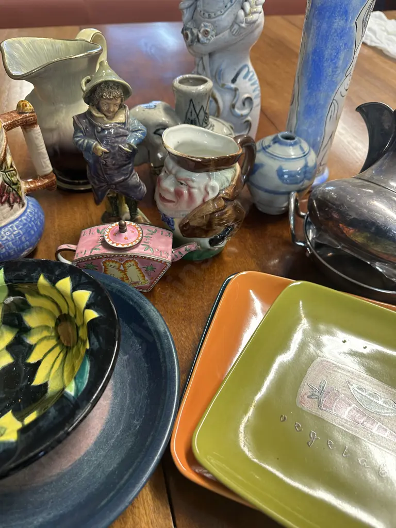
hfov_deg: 56.8
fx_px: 366
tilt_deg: -47.0
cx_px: 198
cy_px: 264
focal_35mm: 24
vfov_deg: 71.6
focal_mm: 6.86
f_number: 1.78
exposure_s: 1/50
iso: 125
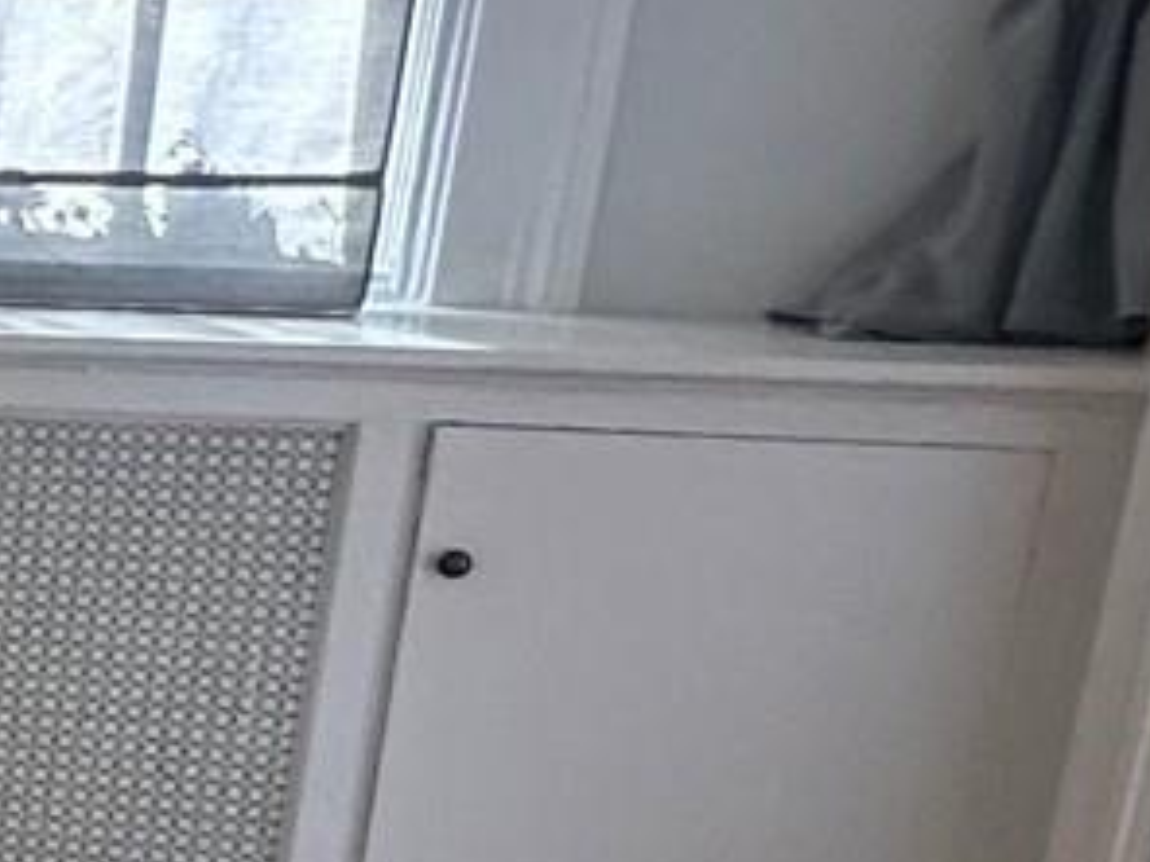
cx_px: -1970
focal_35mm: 97
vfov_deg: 15.0
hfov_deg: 12.6
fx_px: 3222
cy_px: 827
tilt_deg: -15.1
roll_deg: +2.5
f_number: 2.2
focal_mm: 2.22
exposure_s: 1/120
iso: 160
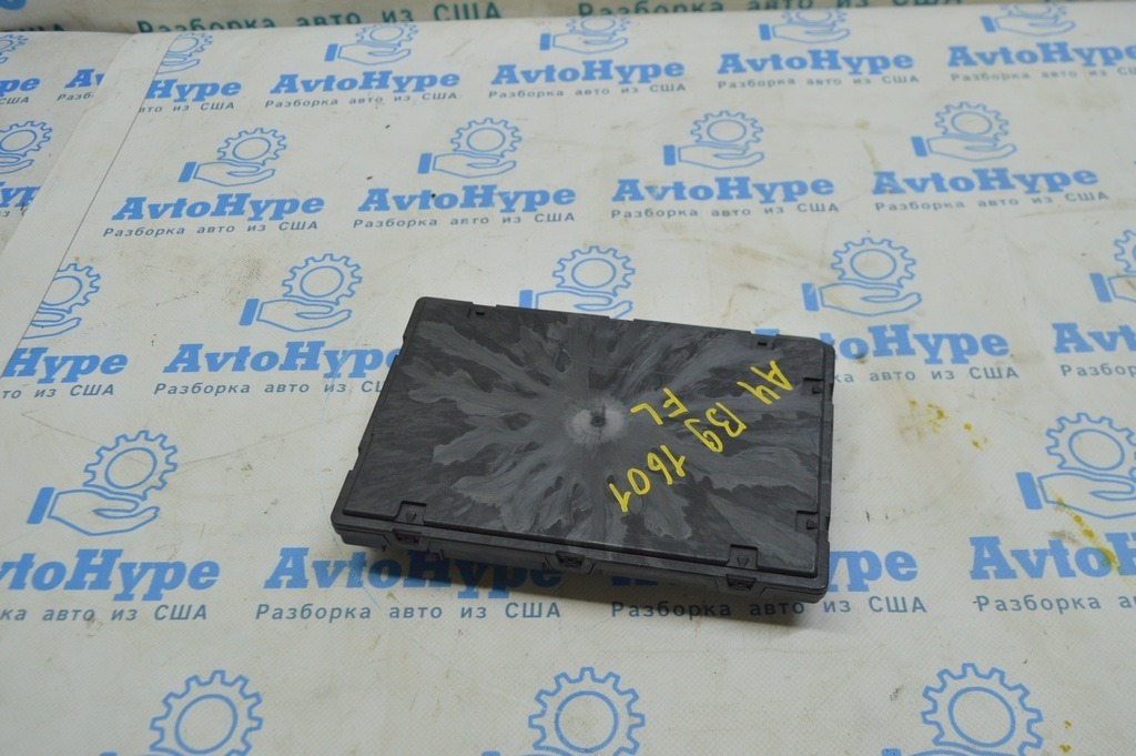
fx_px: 1040
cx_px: 568
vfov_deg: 39.9
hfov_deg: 57.3
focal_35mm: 33
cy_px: 378
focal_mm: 22
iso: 400
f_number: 5.6
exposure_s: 1/40
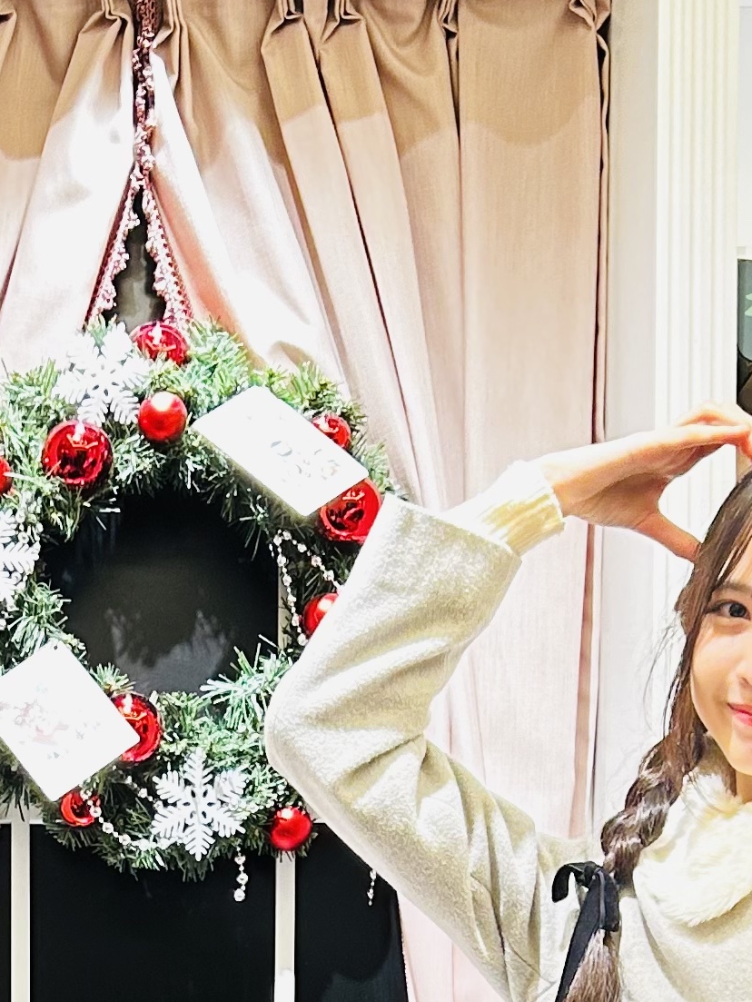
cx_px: 98
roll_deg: -0.4
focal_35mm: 95
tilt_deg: -2.1
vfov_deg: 18.9
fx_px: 2750
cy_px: 1356
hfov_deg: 15.4
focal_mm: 5.7
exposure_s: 1/50
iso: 125
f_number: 1.5
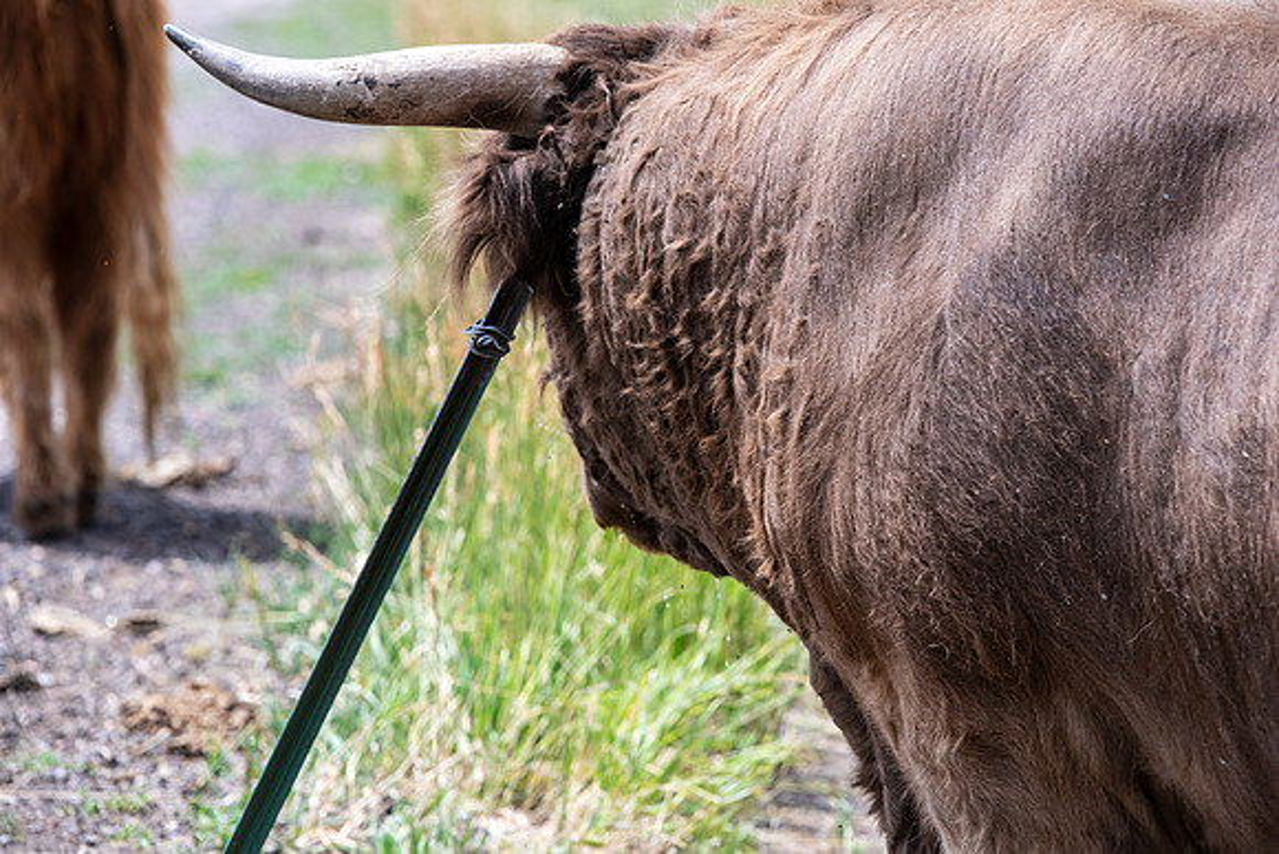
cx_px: 640
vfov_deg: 7.0
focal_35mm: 195
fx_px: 6929
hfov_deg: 10.5
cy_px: 427
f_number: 6.3
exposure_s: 1/1600
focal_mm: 195
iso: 800
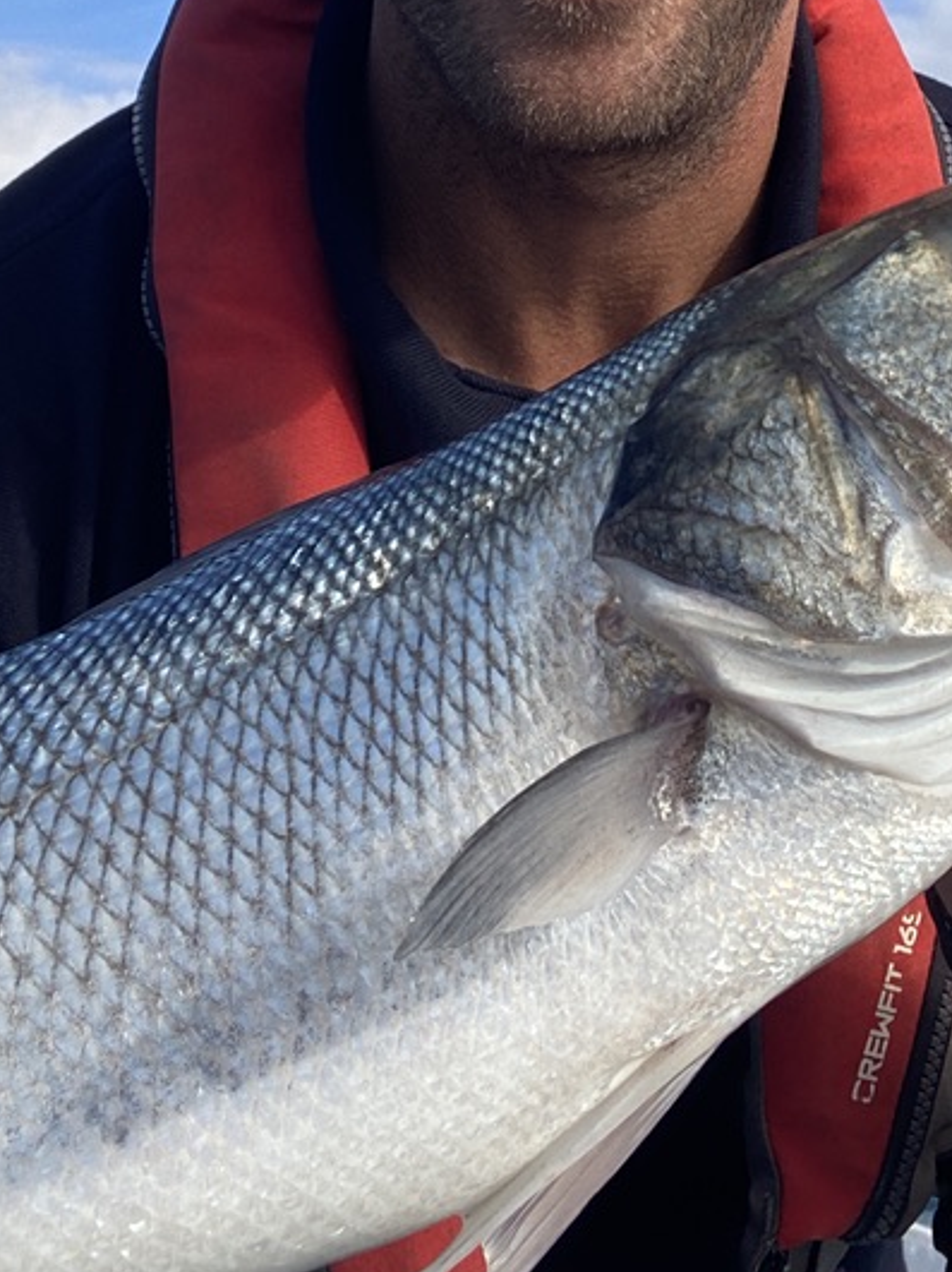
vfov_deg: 31.6
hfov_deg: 25.0
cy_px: 120
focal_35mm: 58
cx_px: 669
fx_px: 2129
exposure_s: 1/525
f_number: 2.2
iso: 25
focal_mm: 2.71
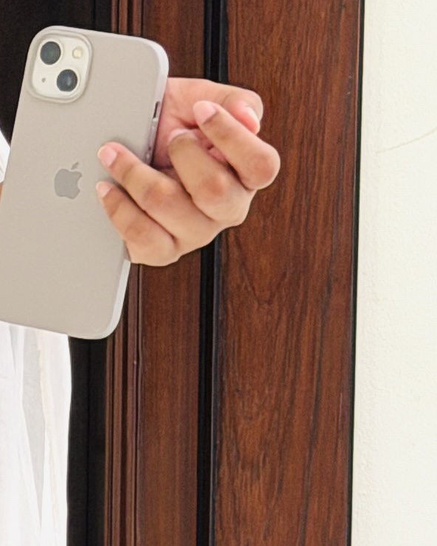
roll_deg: -0.9
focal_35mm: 255
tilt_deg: -8.5
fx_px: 4122
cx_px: -477
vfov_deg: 7.6
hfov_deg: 5.9
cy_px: 445
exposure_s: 1/50
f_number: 1.78
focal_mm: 6.76
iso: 80
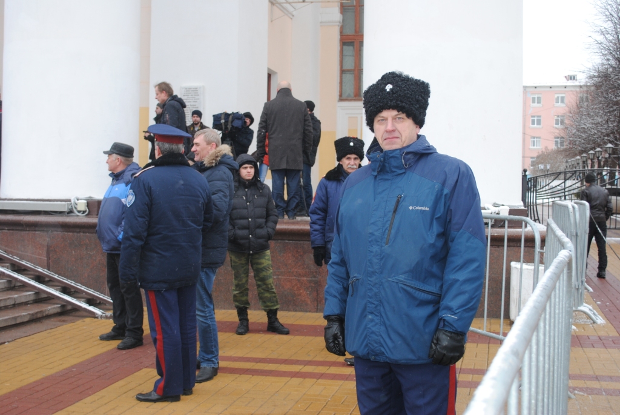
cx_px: 310
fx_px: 750
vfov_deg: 30.9
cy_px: 208
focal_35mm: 44
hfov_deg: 44.9
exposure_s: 1/80
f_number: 4.5
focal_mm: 29
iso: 200
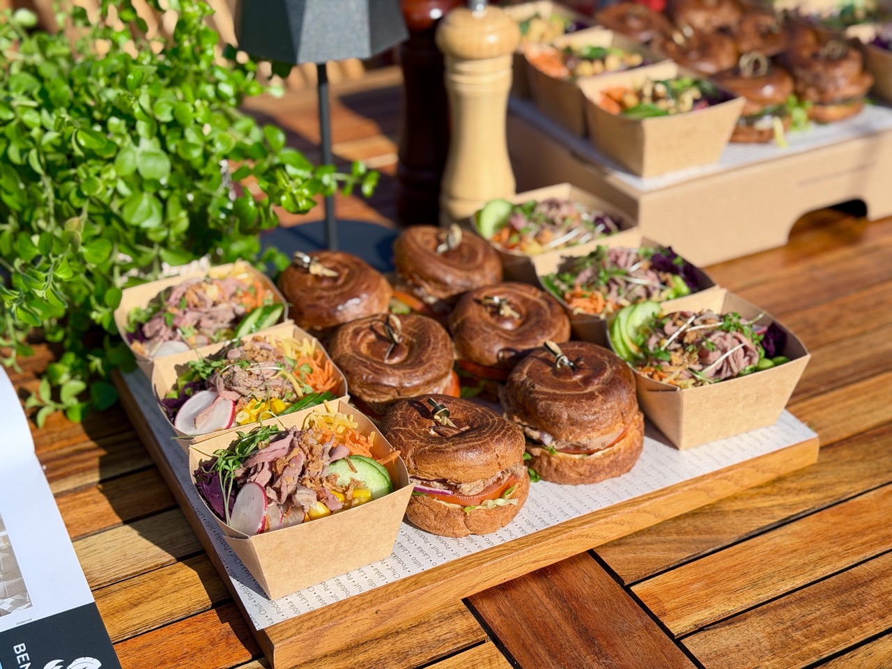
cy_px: 334
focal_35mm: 48
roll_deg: -0.8
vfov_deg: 30.3
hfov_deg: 39.7
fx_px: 1237
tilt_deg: -31.1
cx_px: 446
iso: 64
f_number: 1.78
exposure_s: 1/3891
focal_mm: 6.76
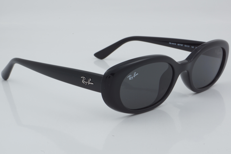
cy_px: 77
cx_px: 116
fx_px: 481
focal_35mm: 75
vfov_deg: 18.2
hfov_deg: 27.0
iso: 100
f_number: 29
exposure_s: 1/4
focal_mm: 50
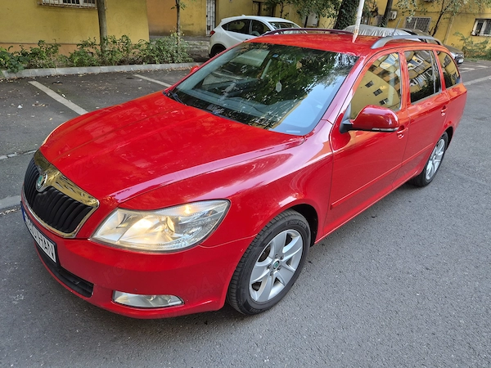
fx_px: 326
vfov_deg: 58.9
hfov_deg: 73.9
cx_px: 246
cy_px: 184
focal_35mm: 23
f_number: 1.8
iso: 160
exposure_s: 1/180
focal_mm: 5.4
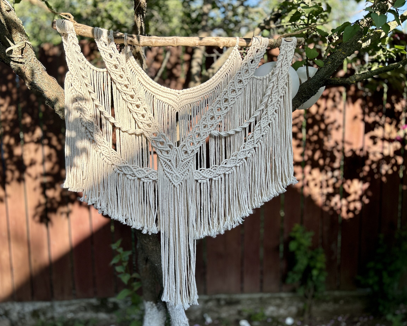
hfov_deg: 62.1
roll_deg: +1.8
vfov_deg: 51.5
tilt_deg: -6.1
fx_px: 337
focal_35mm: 28
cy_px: 163
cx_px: 183
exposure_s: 1/1135
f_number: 1.5
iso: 50
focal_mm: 5.7
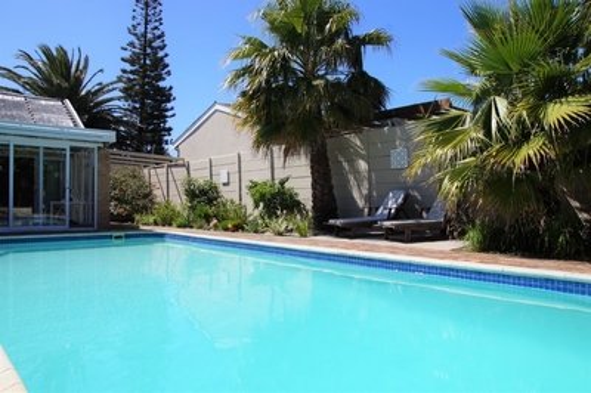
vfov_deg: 50.3
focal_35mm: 26
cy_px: 196
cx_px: 296
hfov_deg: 70.5
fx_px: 418
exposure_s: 1/160
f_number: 10
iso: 100
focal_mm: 17
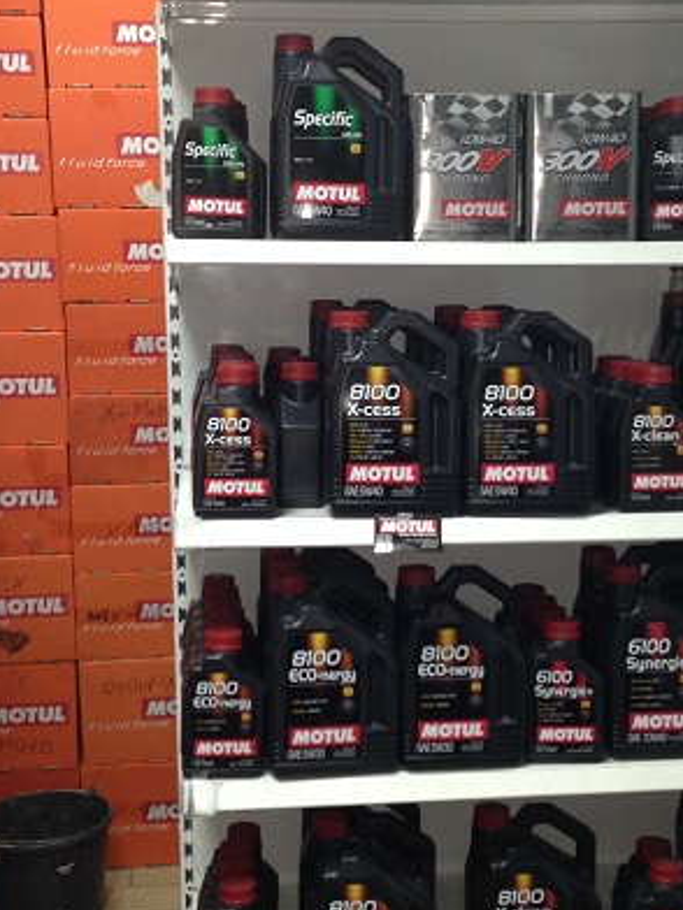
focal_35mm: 55
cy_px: 470
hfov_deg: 26.6
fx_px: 1447
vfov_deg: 34.9
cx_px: 365
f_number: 2.4
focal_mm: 4.12
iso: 160
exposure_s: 1/20
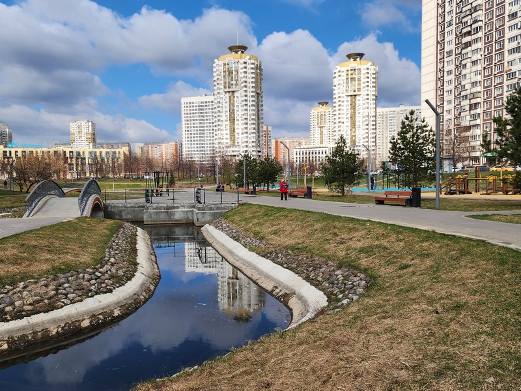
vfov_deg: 58.9
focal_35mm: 23
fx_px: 346
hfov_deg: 73.9
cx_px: 260
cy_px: 196
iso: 12
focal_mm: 6.4
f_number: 1.8
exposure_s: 1/1111
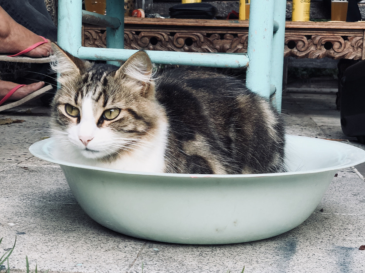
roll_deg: -1.9
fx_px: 738
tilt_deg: -11.1
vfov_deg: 20.9
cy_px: 197
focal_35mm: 70
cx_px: 182
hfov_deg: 27.8
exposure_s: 1/50
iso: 32
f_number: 2.4
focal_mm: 6
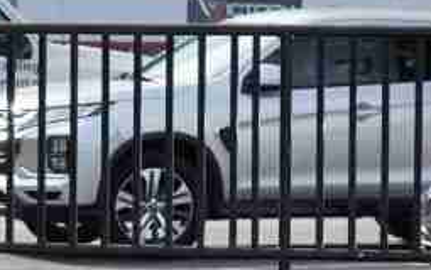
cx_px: -352
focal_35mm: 291
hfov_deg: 7.0
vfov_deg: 4.4
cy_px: 700
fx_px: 3422
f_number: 4
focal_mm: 30
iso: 100
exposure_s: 1/200
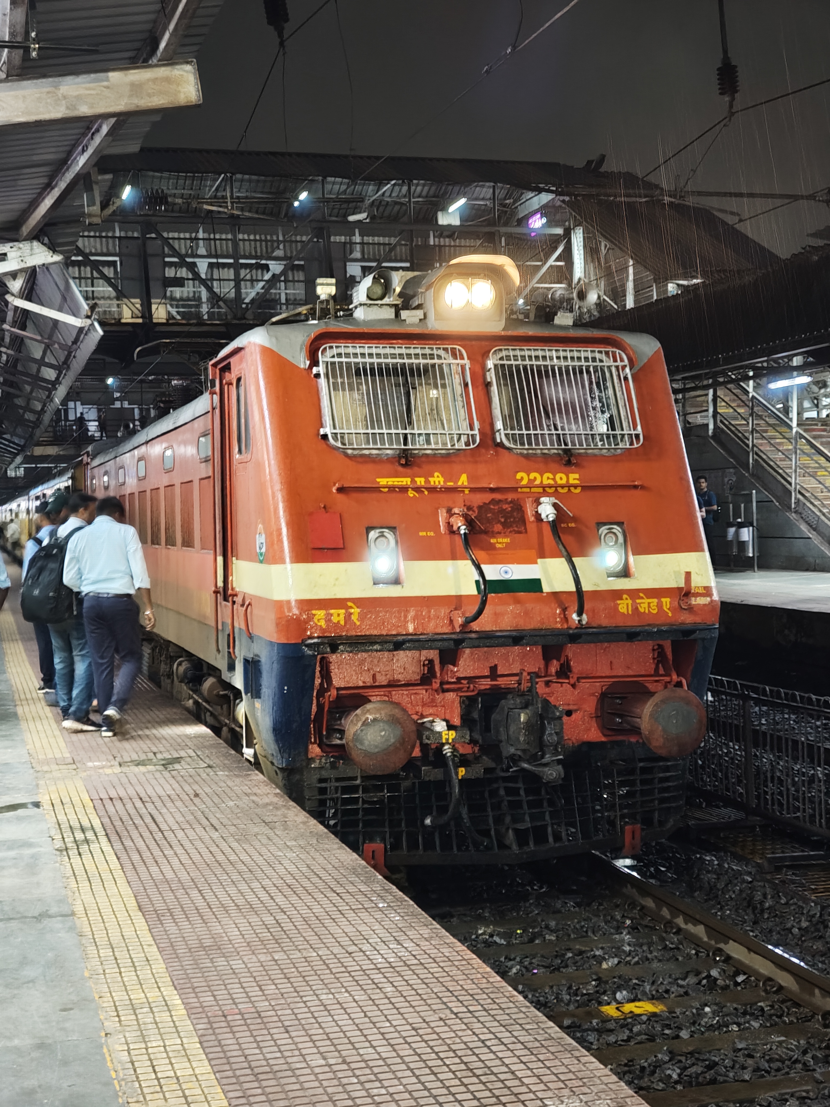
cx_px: 415
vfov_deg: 38.2
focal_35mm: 50
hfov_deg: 29.1
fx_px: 1598
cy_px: 554
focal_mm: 7.1
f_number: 2
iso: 2481
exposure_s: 1/16.7
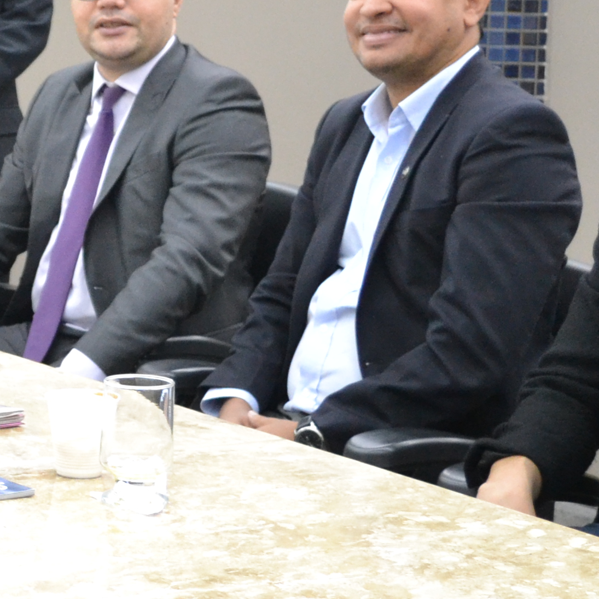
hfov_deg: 14.3
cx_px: -111
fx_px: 2310
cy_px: 202
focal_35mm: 118
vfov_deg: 14.7
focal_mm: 22
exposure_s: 1/40
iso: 1600
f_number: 3.8
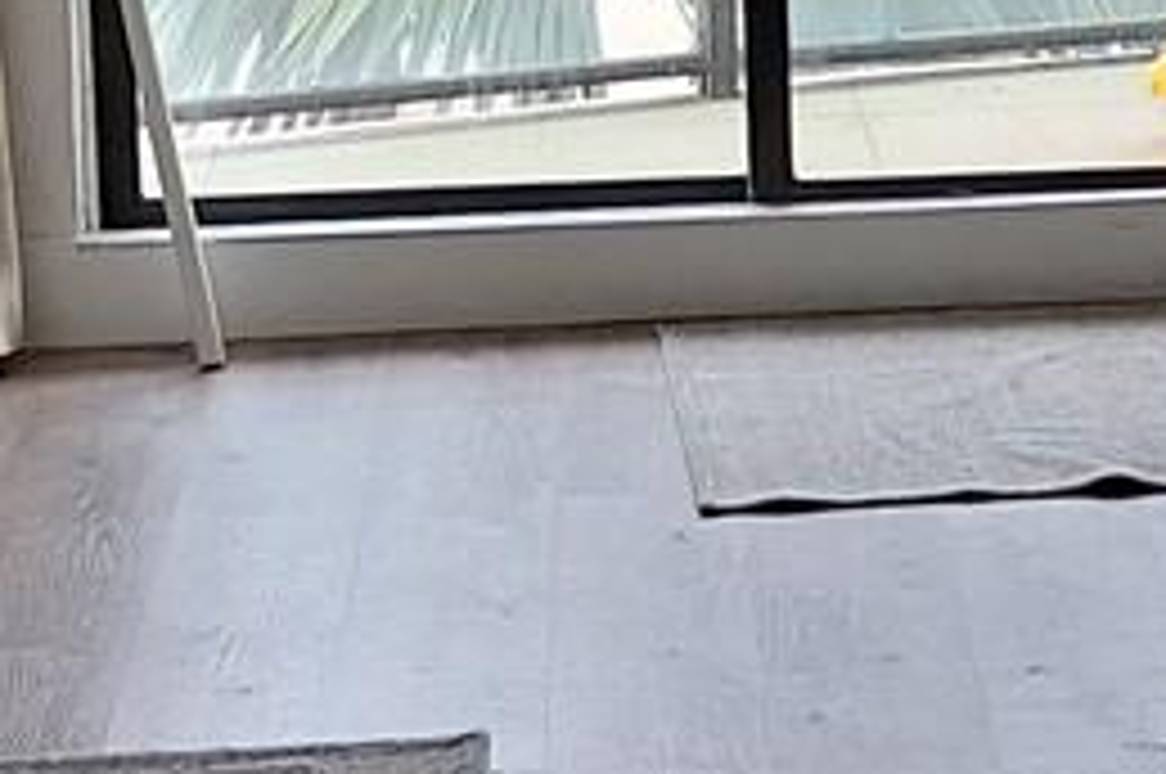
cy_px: -454
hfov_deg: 13.9
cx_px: 648
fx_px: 4787
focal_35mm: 148
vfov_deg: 9.0
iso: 40
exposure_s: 1/230
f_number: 1.8
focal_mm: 5.54
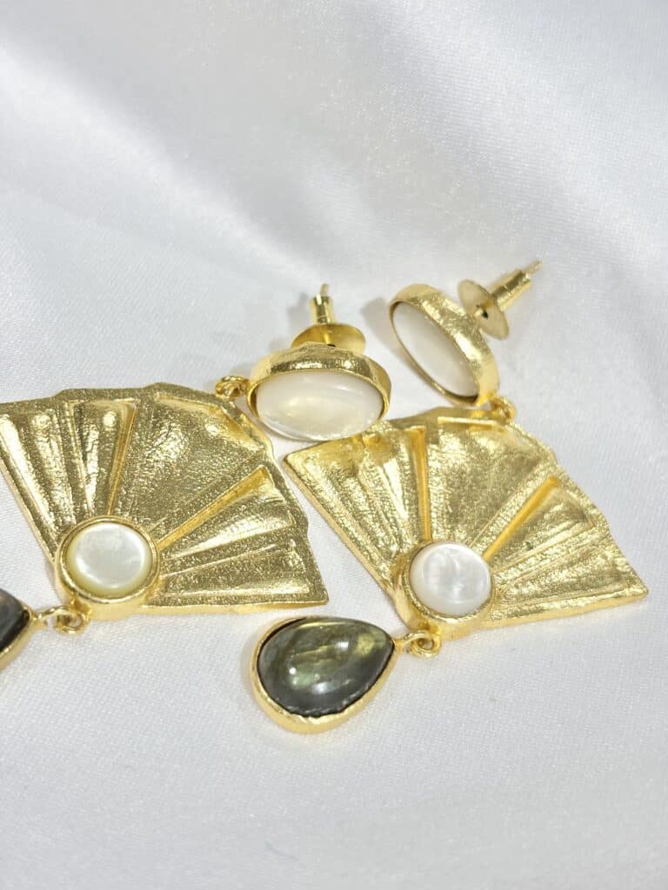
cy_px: 445
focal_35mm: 52
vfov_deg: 36.8
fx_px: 1338
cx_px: 334
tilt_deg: -41.4
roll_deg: -8.1
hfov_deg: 28.0
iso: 32
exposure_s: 1/260
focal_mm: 5.96
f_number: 1.6
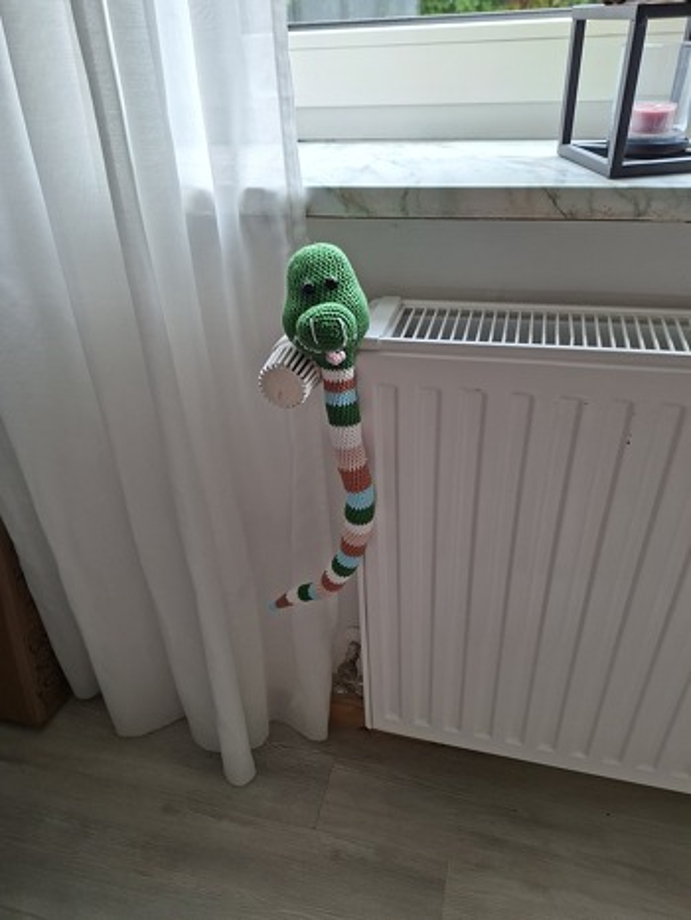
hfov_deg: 58.9
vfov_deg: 73.9
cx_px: 346
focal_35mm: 23
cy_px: 460
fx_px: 612
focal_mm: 5.54
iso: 50
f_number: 1.8
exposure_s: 1/125
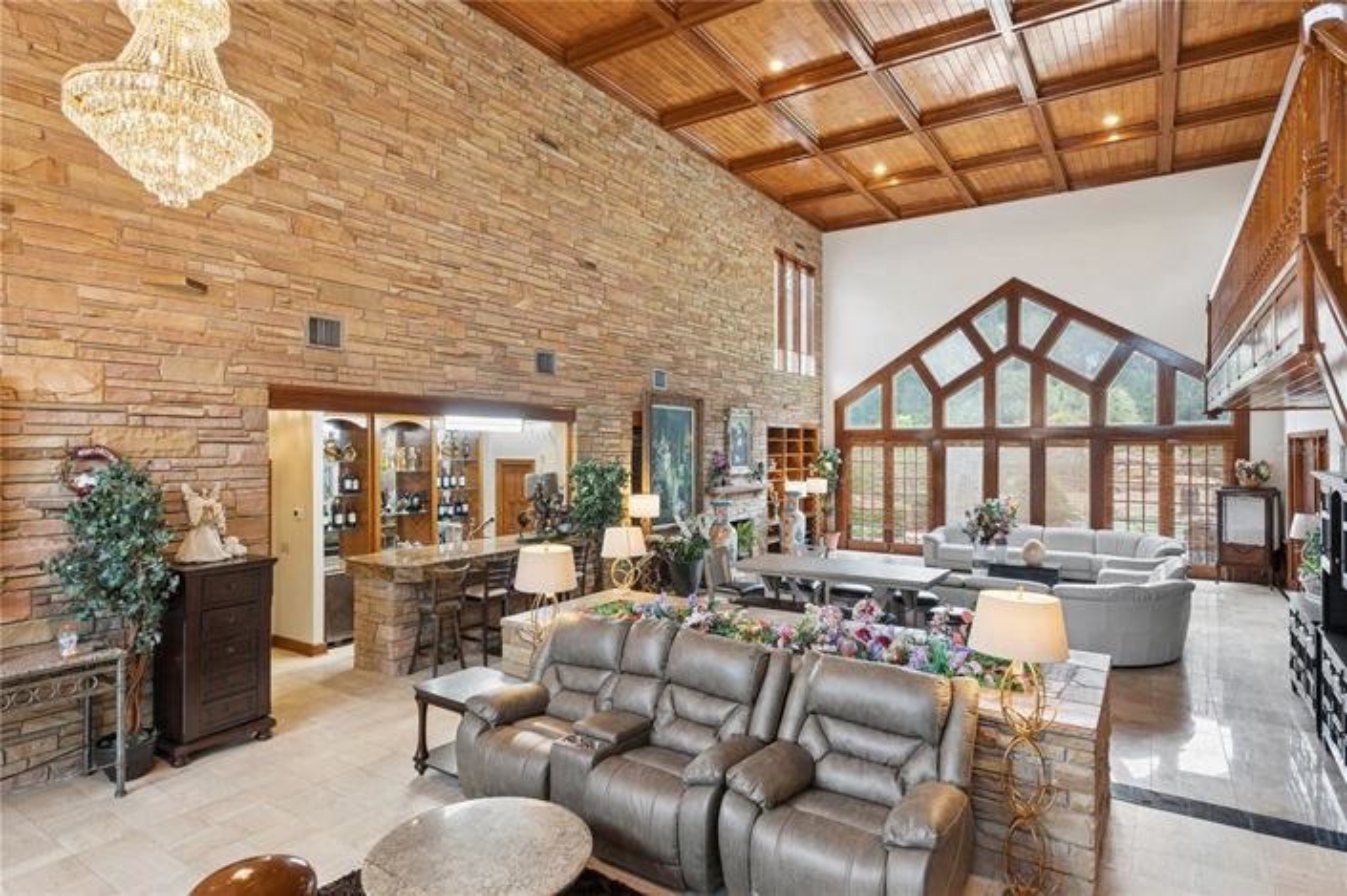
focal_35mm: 20
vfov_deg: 63.1
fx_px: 729
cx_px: 674
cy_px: 448
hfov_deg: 85.5
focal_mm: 19.5
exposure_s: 1/3.33
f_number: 9
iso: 200
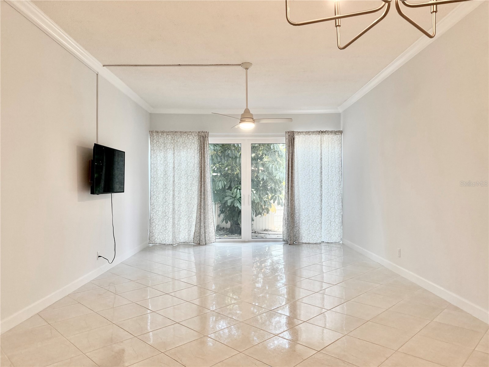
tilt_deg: +0.0
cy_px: 184
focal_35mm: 24
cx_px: 244
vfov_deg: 56.8
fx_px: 339
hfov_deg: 71.6
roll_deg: +0.1
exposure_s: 1/187
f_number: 1.78
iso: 160
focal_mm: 6.76
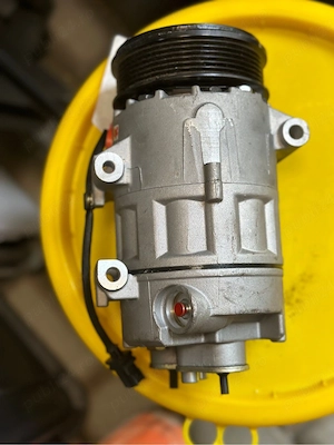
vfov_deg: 39.7
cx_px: 167
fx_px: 618
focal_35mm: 48
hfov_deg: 30.3
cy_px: 222
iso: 125
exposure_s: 1/100
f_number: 1.78
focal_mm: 6.86
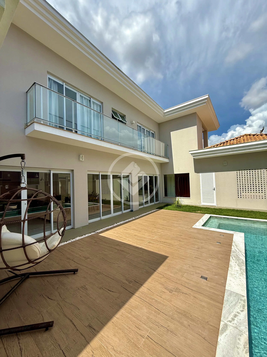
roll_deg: +2.0
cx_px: 134
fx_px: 144
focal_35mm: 14
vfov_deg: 102.1
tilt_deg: +2.5
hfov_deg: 85.7
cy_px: 178
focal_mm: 2.22
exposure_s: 1/2611
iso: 50
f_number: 2.2
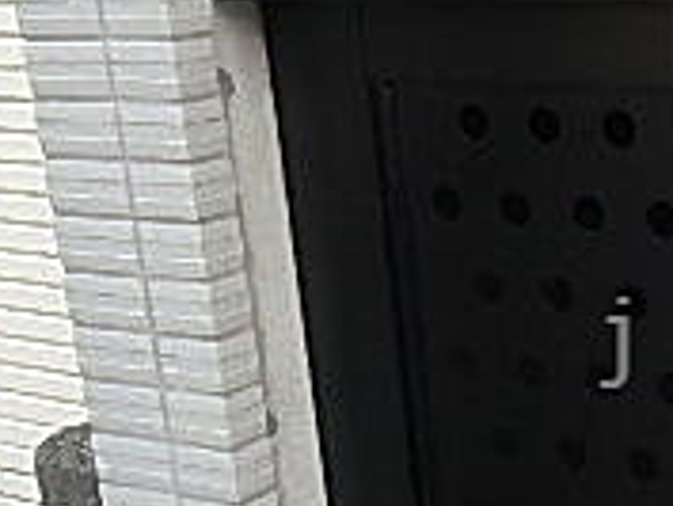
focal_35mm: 76
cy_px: 342
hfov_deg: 23.0
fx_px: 1479
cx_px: 859
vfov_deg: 19.3
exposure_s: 1/60
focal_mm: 3.7
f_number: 3.5
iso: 200
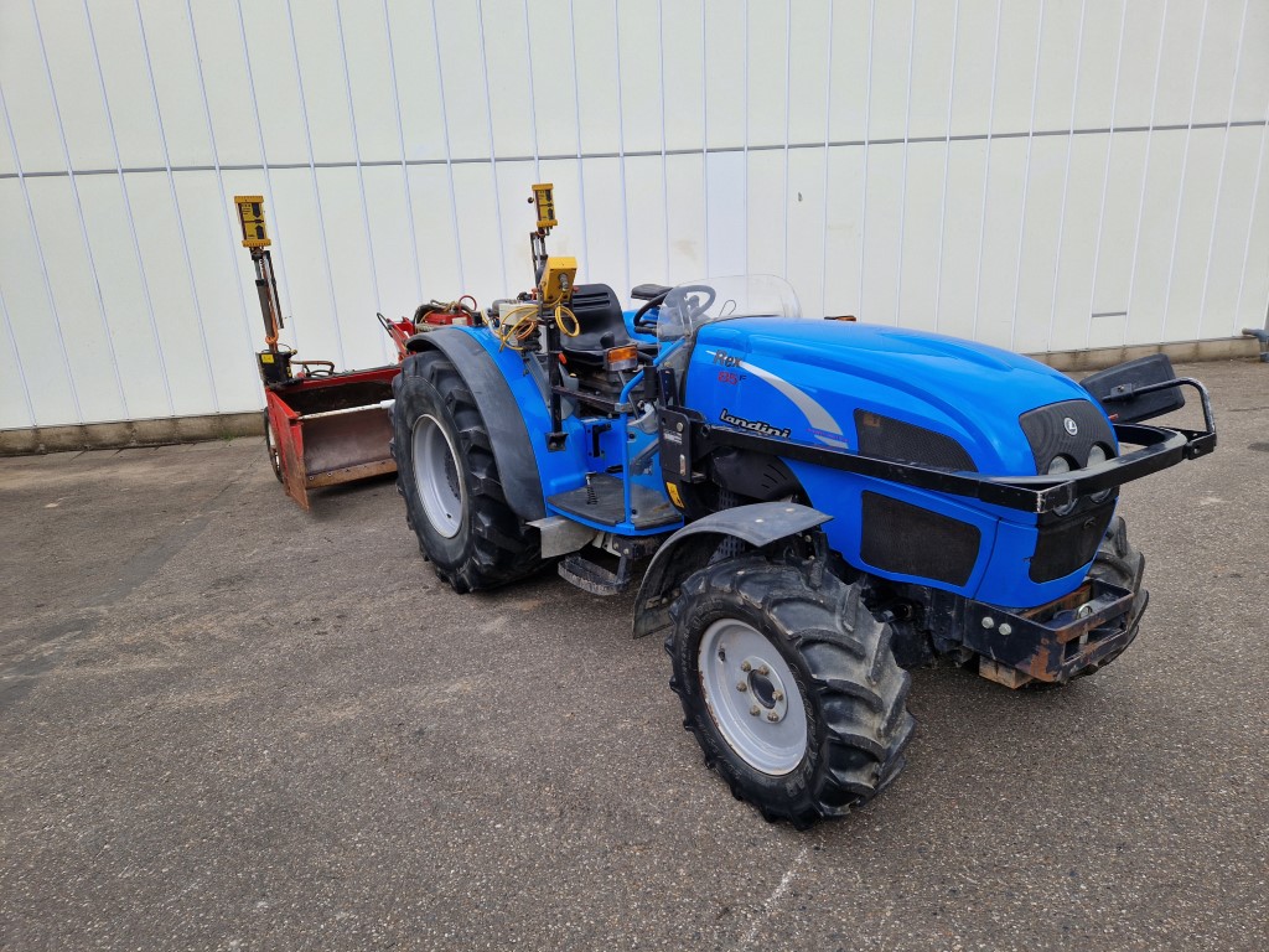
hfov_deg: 73.9
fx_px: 843
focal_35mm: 23
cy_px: 476
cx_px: 634
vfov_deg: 58.9
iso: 50
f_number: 1.8
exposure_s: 1/338
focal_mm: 5.4
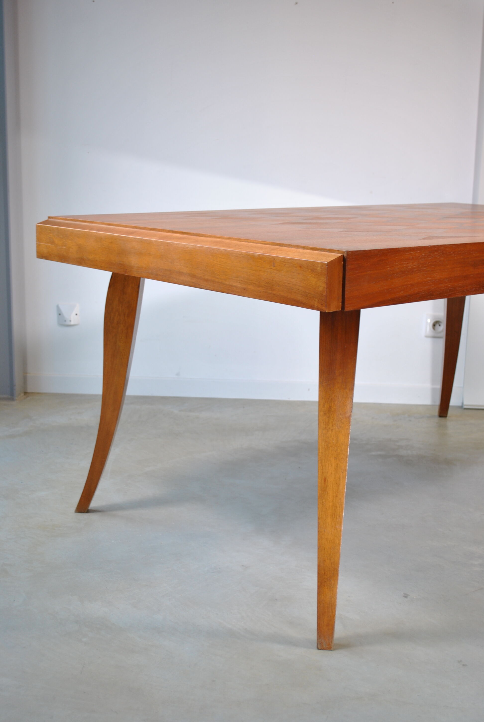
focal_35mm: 48
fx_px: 963
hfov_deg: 28.2
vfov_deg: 41.0
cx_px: 242
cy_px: 361
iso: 200
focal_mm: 32
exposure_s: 1/25
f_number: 4.8
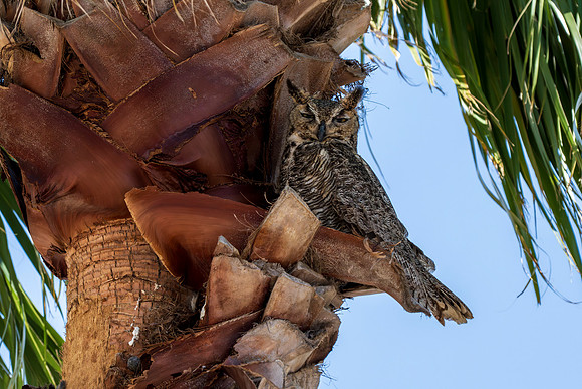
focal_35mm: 1022
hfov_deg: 2.0
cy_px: 228
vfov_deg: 1.3
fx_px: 16533
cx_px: 318
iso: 900
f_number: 8
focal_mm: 600
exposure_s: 1/1600
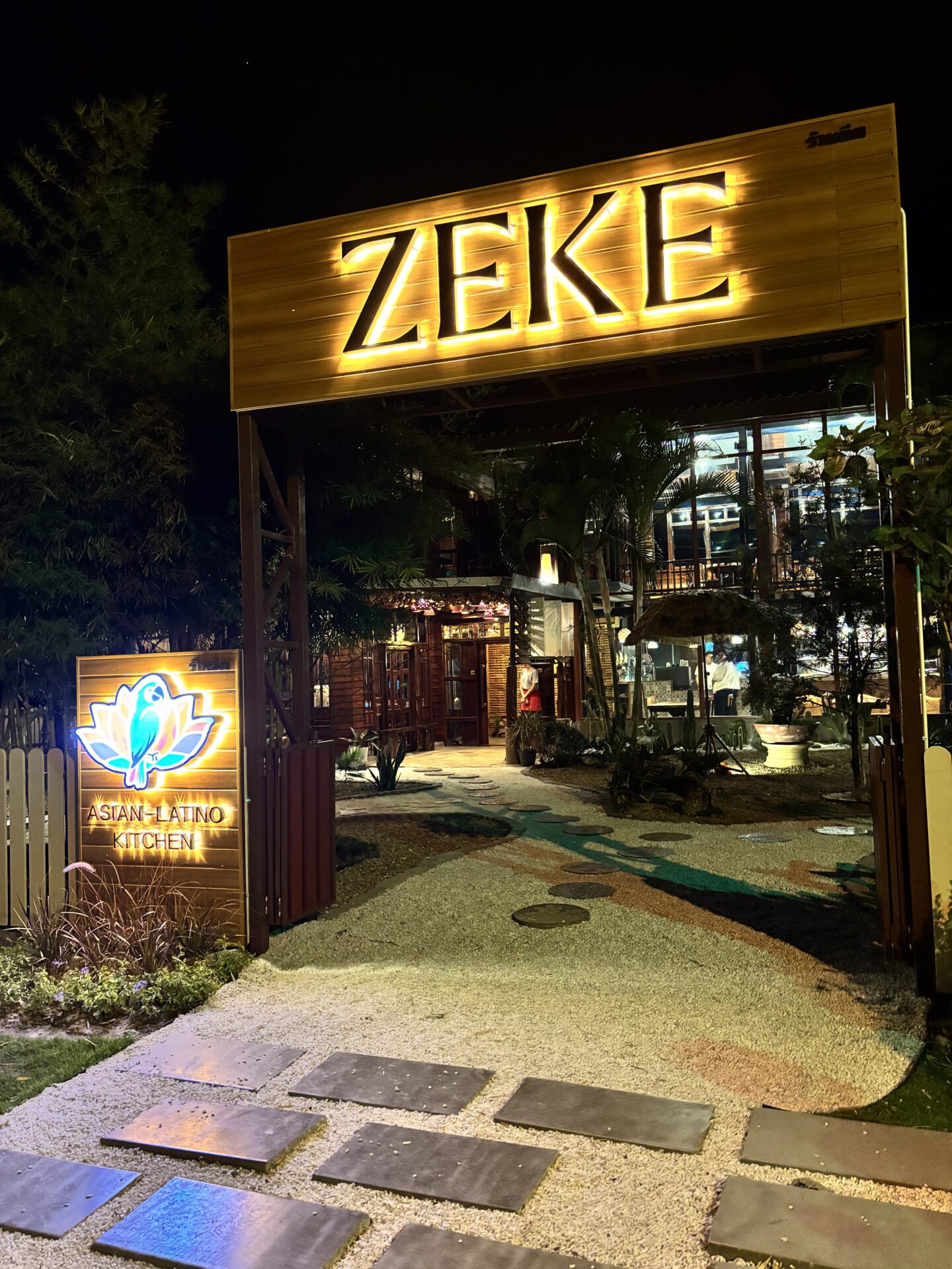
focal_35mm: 26
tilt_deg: +2.7
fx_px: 953
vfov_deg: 67.3
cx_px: 476
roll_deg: +1.0
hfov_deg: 53.1
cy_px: 634
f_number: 1.6
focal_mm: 5.96
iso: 500
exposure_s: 1/25
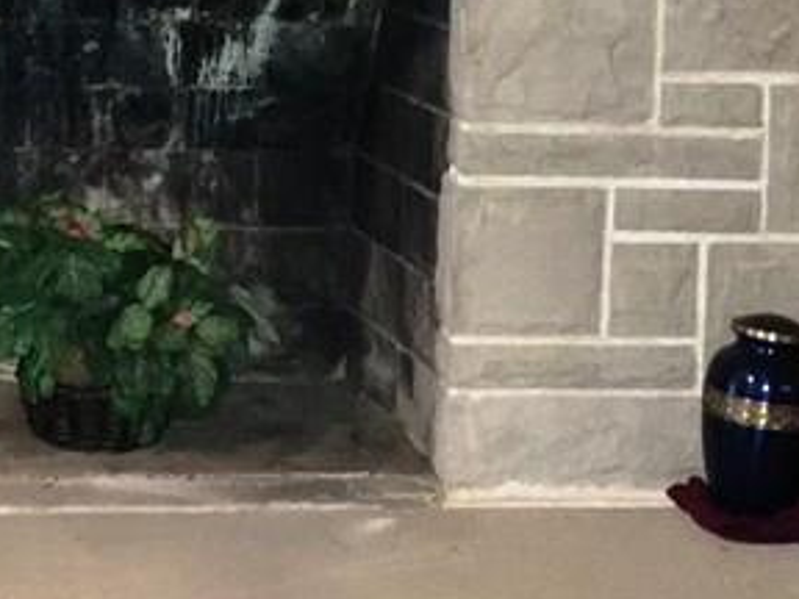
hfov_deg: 18.9
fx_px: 2377
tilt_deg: -4.3
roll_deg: -1.6
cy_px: -103
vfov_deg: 14.0
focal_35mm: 103
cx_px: 191
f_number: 2.2
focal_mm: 4.15
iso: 320
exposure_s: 1/16
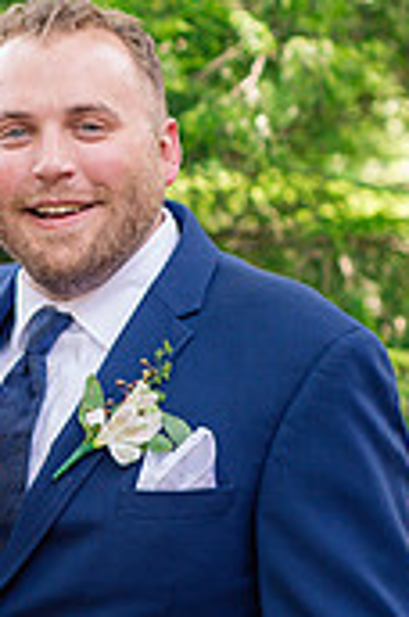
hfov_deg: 8.0
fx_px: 2891
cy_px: 353
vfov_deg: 12.2
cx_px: -133
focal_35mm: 169
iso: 400
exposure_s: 1/320
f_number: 3.2
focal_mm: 50
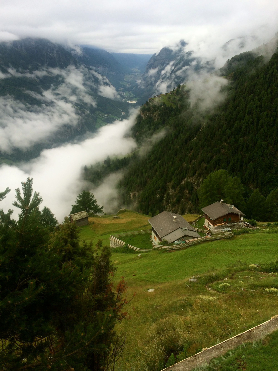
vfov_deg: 60.0
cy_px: 186
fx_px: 321
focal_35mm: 30
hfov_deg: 46.8
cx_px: 139
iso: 32
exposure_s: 1/446
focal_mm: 4.12
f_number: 2.2
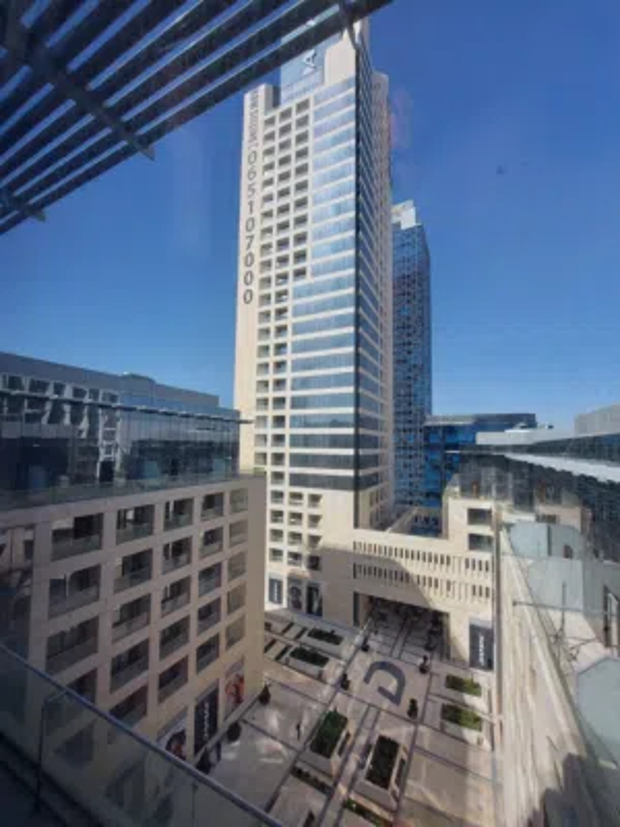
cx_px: 310
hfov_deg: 89.9
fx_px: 310
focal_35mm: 13
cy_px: 414
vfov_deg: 106.2
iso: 50
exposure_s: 1/925
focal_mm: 1.74
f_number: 2.2
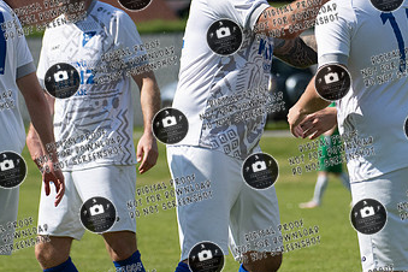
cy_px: 52
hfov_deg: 4.9
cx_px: 325
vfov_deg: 3.3
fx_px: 4771
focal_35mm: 421
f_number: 5.6
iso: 1100
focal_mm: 200
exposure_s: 1/8000
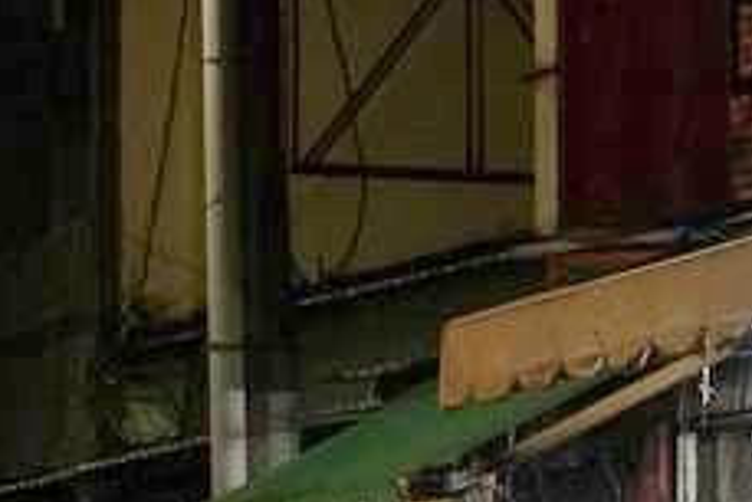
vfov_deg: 6.7
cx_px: 1593
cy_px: 410
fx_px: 4264
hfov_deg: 9.3
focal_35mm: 204
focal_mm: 39
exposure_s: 1/160
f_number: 2.8
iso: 2000
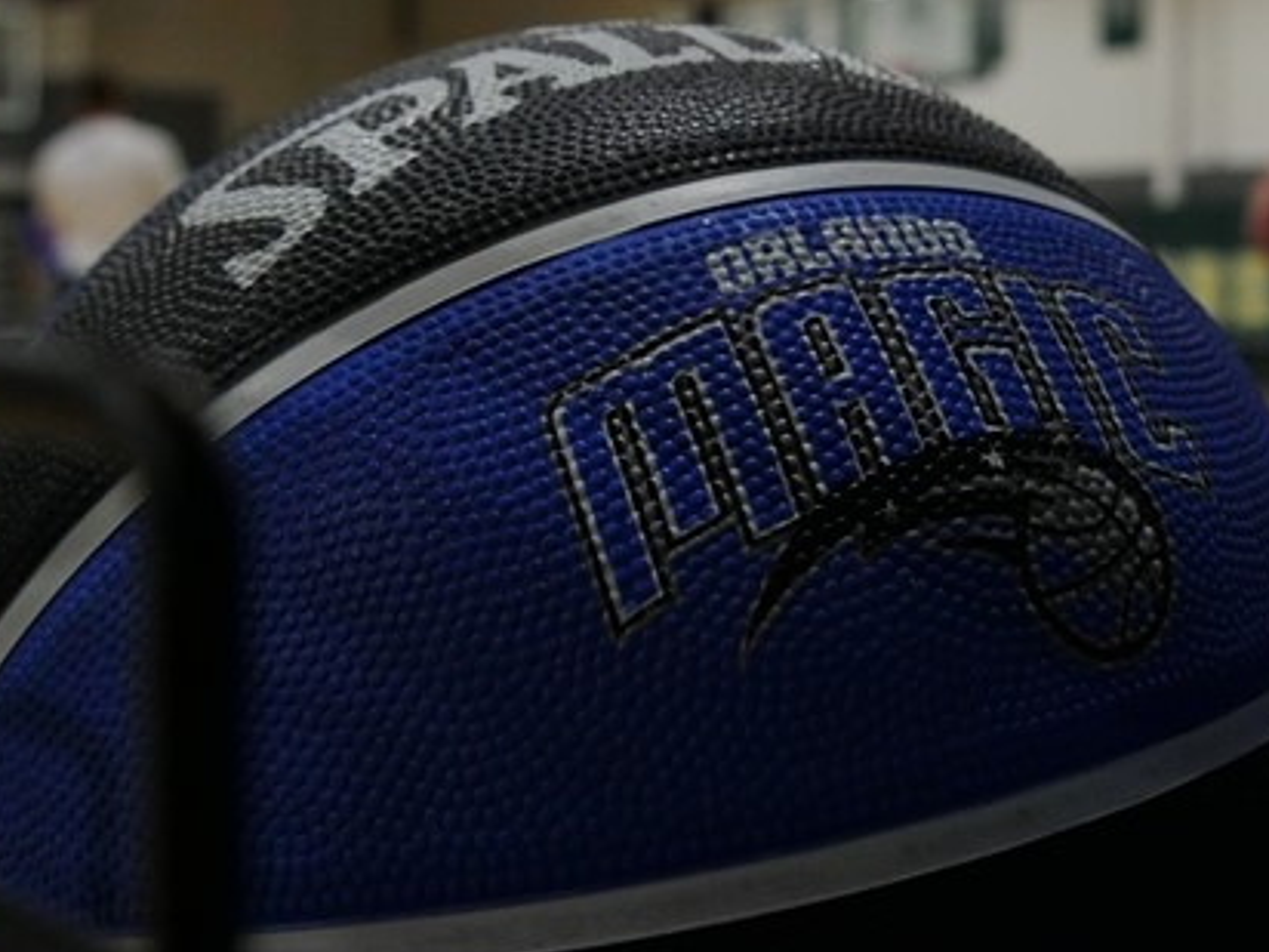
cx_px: 842
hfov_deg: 32.4
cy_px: 342
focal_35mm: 59
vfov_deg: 24.7
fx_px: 2163
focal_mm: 19
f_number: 4.5
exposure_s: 1/320
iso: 3200
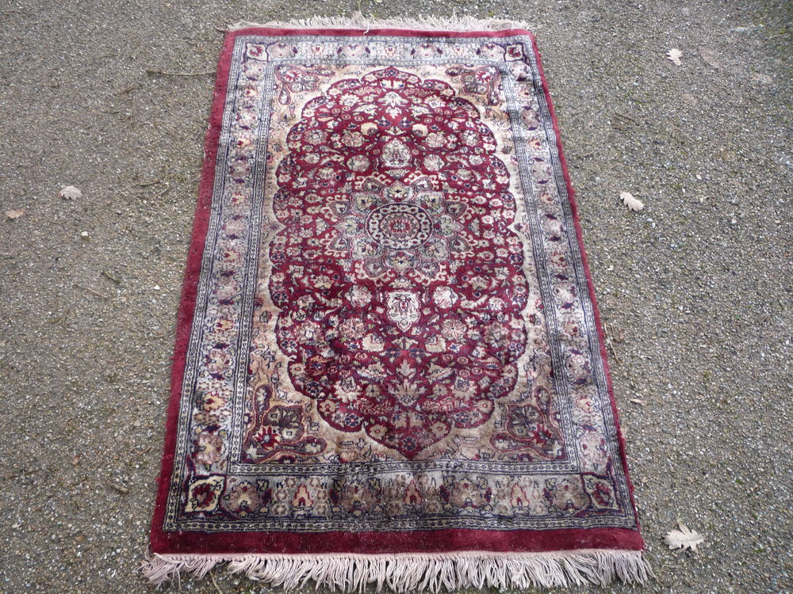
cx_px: 396
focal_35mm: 30
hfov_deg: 60.0
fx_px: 687
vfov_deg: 46.8
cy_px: 297
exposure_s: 1/30
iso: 125
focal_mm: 5.2
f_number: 3.3
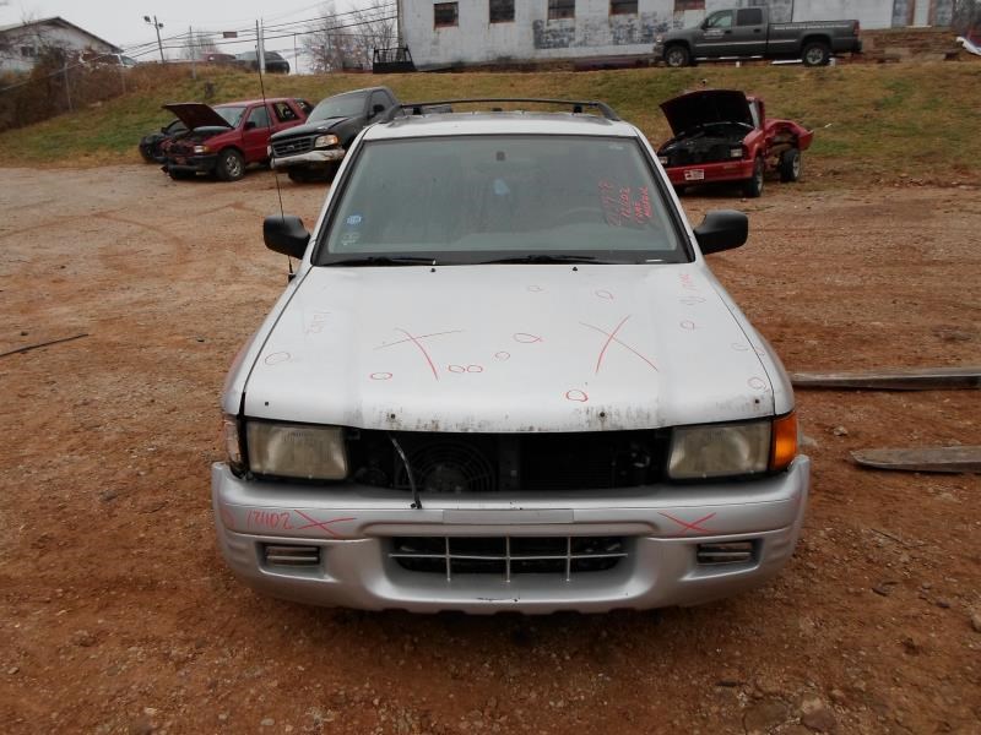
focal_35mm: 25
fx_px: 708
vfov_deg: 54.9
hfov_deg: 69.4
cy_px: 368
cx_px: 490
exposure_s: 1/350
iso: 80
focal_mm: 4.5
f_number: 2.5
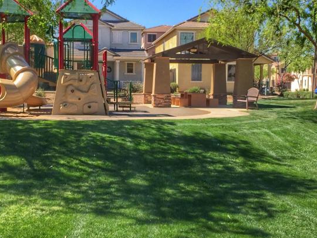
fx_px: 504
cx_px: 155
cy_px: 141
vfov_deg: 26.5
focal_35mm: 55
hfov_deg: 34.9
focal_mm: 4.15
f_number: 2.2
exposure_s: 1/964
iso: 32
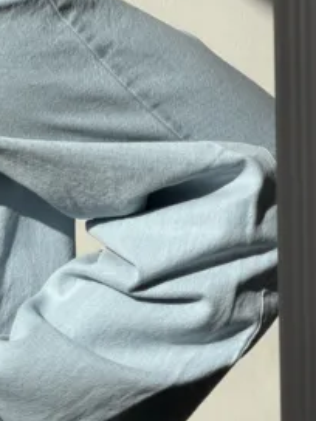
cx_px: -48
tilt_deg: -24.3
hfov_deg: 6.0
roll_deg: +2.4
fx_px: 2982
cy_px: 219
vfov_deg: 8.1
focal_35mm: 245
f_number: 2.8
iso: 20
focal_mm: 16.89
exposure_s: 1/779
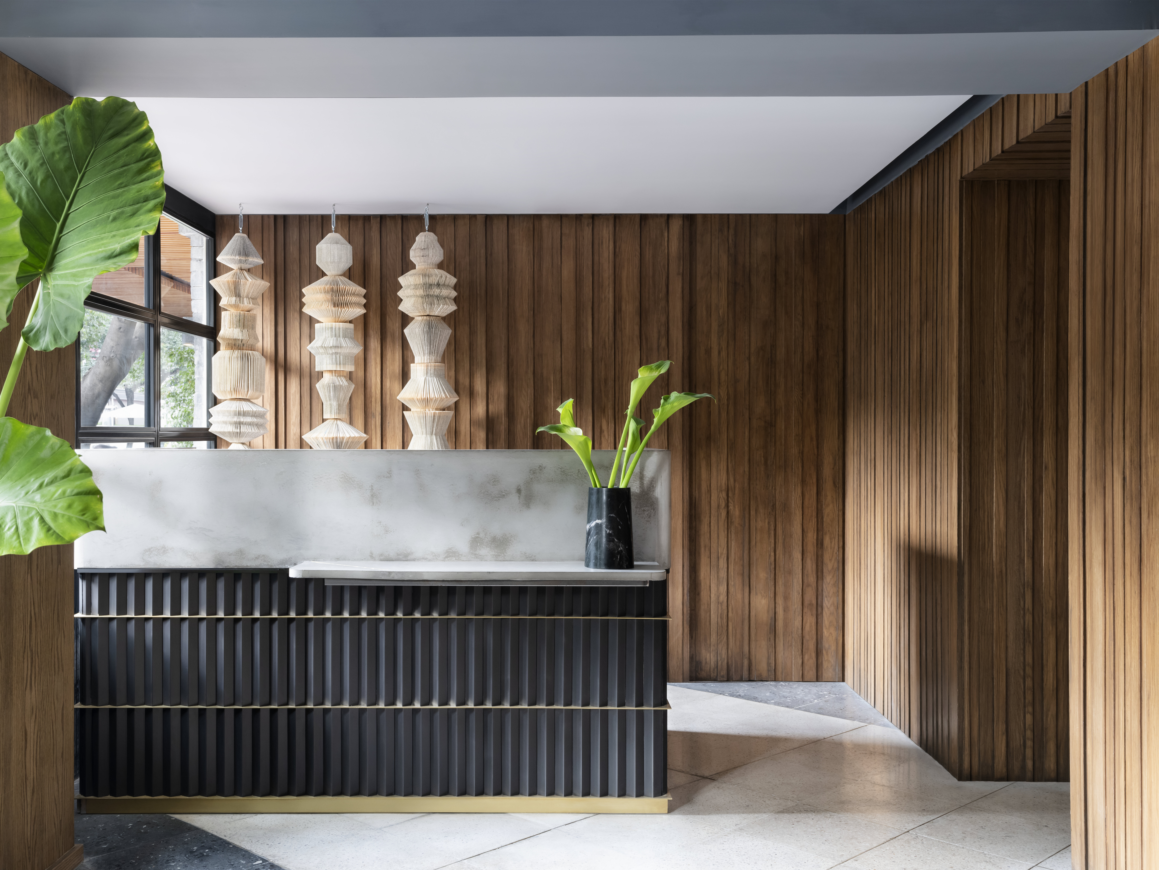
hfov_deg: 51.4
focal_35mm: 36
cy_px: 435
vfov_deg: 39.7
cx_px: 580
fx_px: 1205
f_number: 11
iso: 800
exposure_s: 4
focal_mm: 45
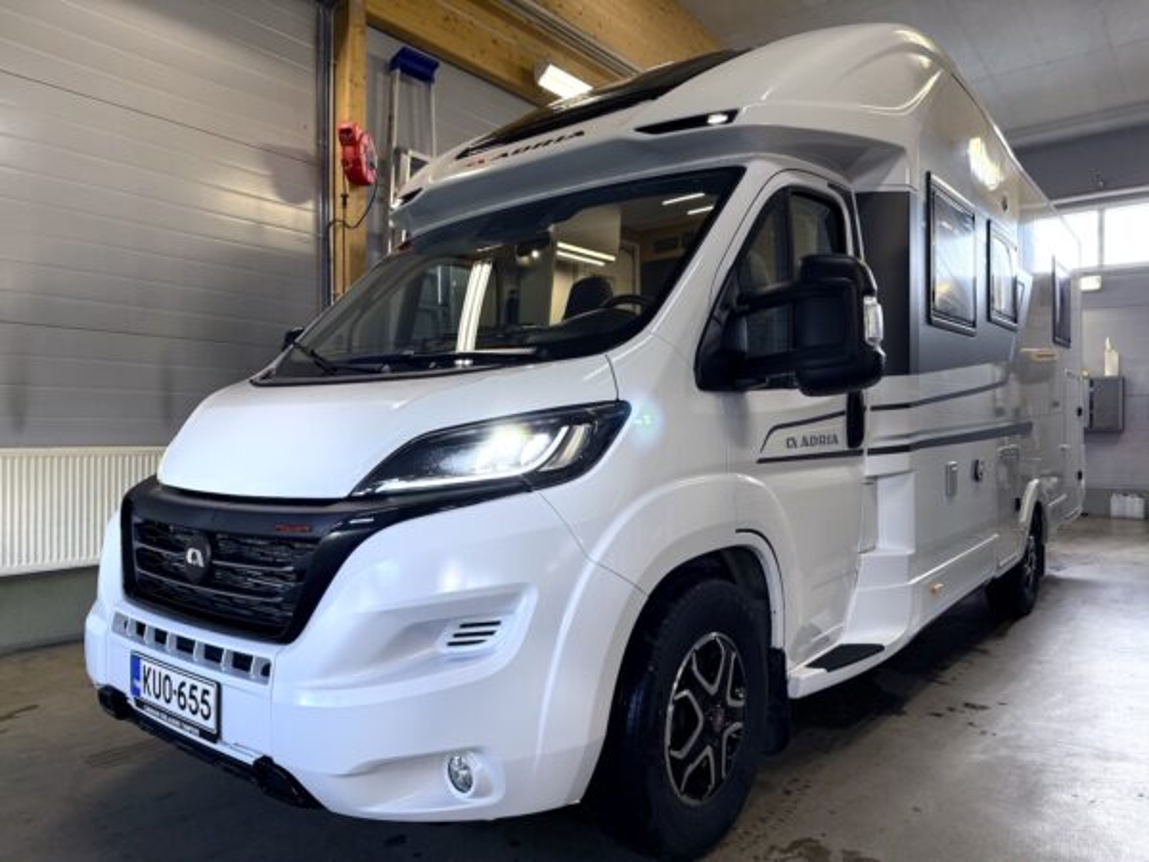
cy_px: 431
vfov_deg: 56.8
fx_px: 797
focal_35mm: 24
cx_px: 574
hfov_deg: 71.6
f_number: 1.78
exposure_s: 1/100
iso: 160
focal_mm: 6.76
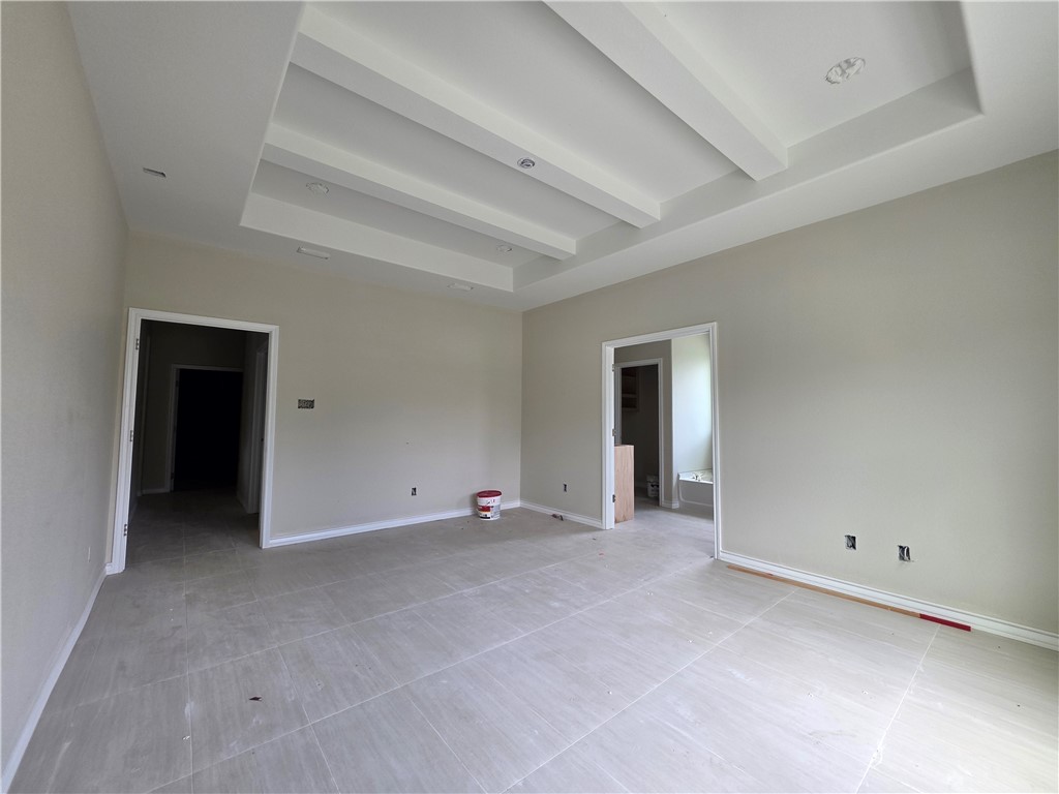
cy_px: 397
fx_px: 398
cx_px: 530
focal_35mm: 13
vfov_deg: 89.9
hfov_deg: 106.2
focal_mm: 2.2
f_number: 1.9
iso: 80
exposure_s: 1/120
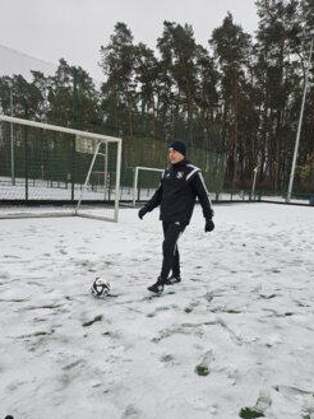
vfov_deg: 62.9
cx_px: 142
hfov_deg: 49.6
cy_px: 252
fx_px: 339
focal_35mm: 28
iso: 32
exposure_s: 1/251
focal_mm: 5.4
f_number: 1.8
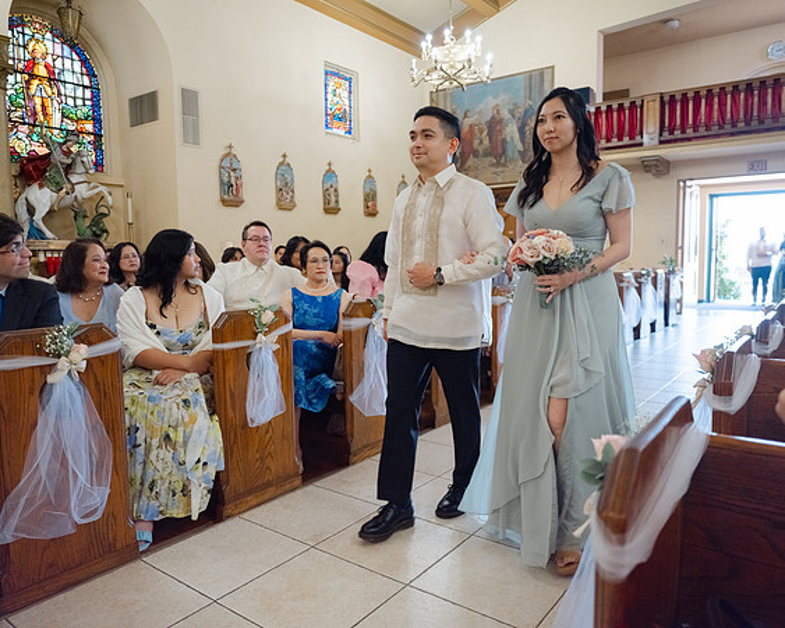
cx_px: 392
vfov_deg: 56.8
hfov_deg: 68.2
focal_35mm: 25
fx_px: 580
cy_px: 314
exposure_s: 1/200
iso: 6400
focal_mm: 30
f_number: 3.5
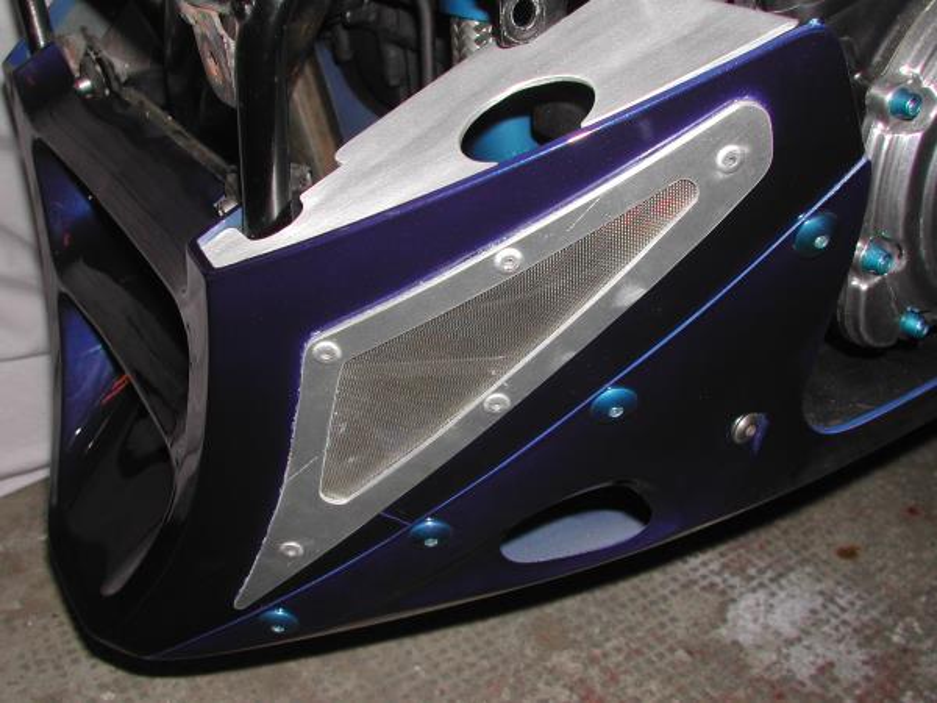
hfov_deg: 49.0
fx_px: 1029
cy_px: 352
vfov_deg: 37.7
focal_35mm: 38
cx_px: 468
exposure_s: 1/60
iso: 100
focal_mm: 8
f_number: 7.6
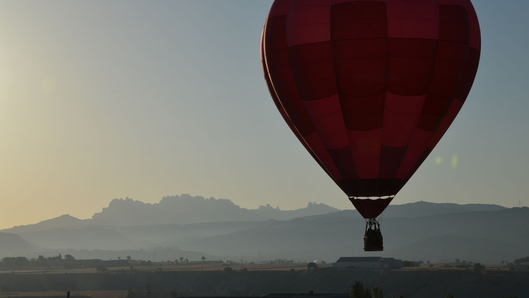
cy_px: 124
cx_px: 265
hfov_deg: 26.8
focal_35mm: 79
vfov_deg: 15.3
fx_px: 1108
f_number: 16
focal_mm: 50
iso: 250
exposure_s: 1/1000
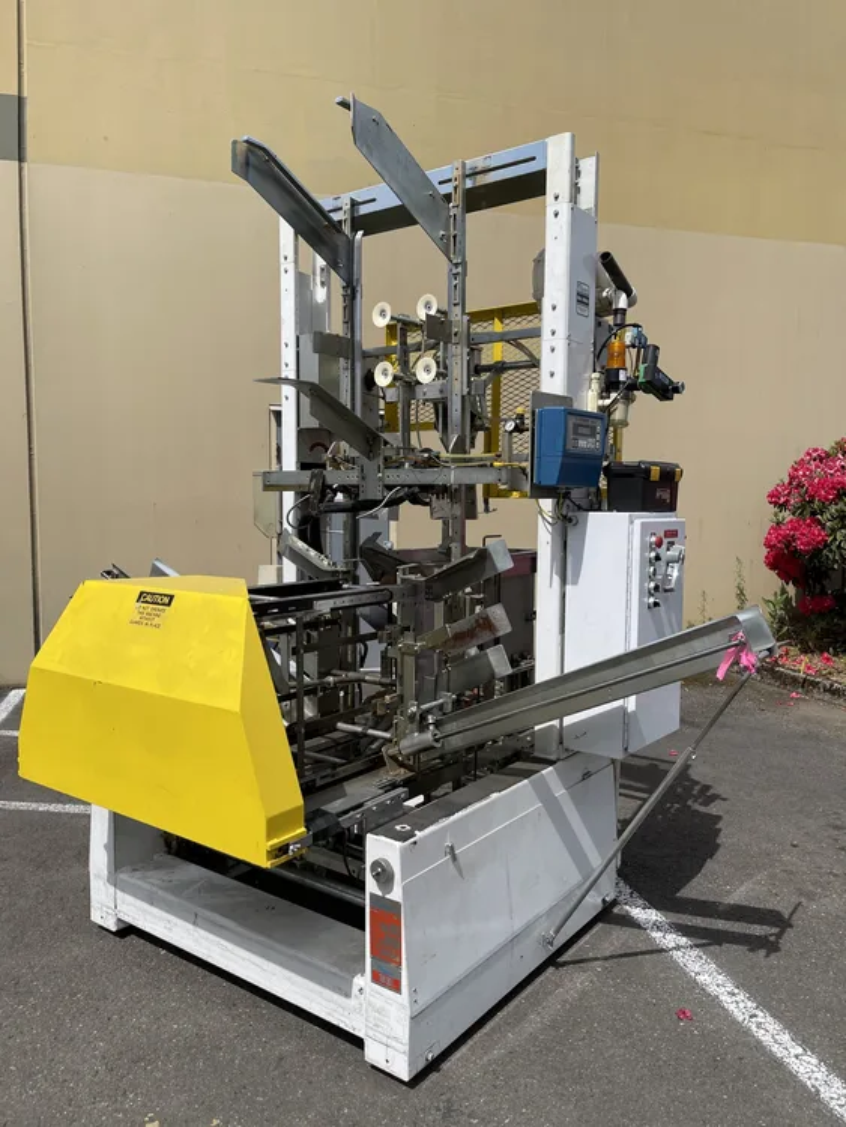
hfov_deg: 54.9
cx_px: 423
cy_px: 564
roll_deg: -0.3
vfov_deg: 69.4
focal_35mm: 25
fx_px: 814
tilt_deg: -3.9
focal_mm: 5.1
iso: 32
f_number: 1.6
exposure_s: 1/5618
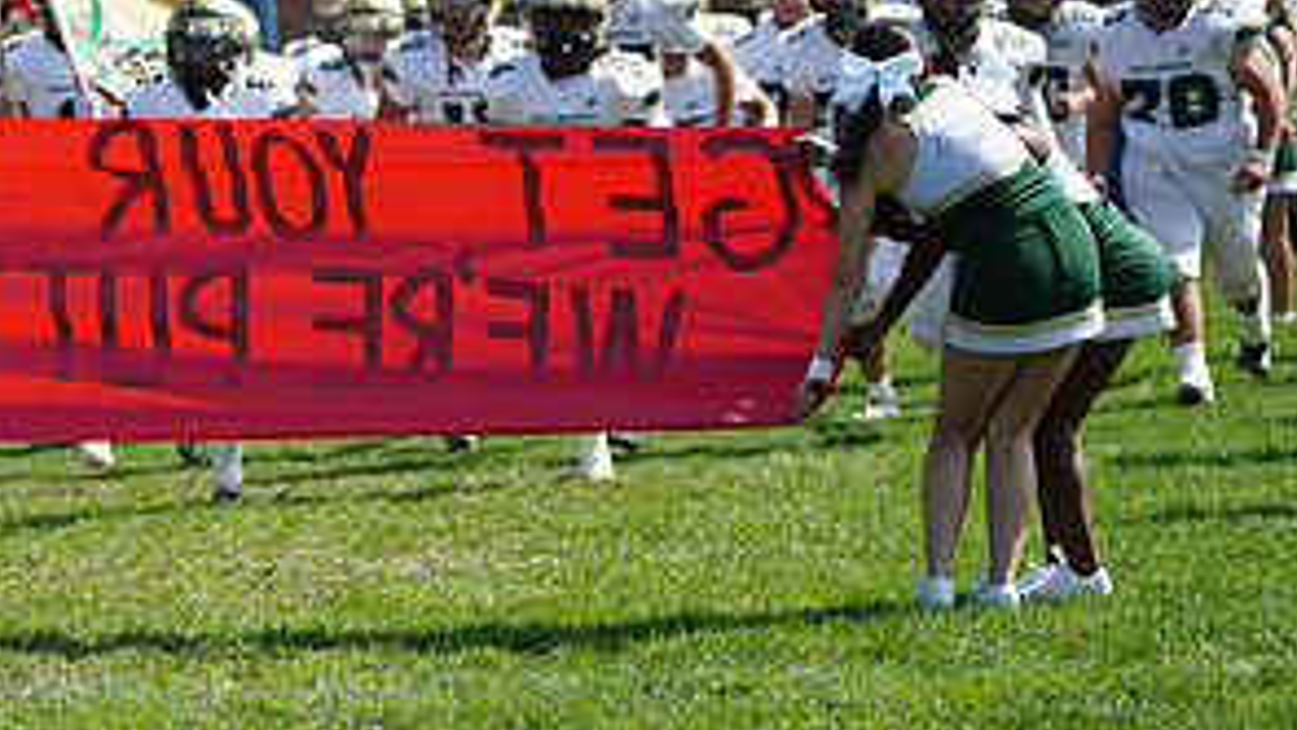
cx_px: 40
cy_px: 108
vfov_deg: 4.9
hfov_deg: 8.7
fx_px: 8495
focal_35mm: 247
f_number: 2.8
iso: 400
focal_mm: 120
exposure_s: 1/4000
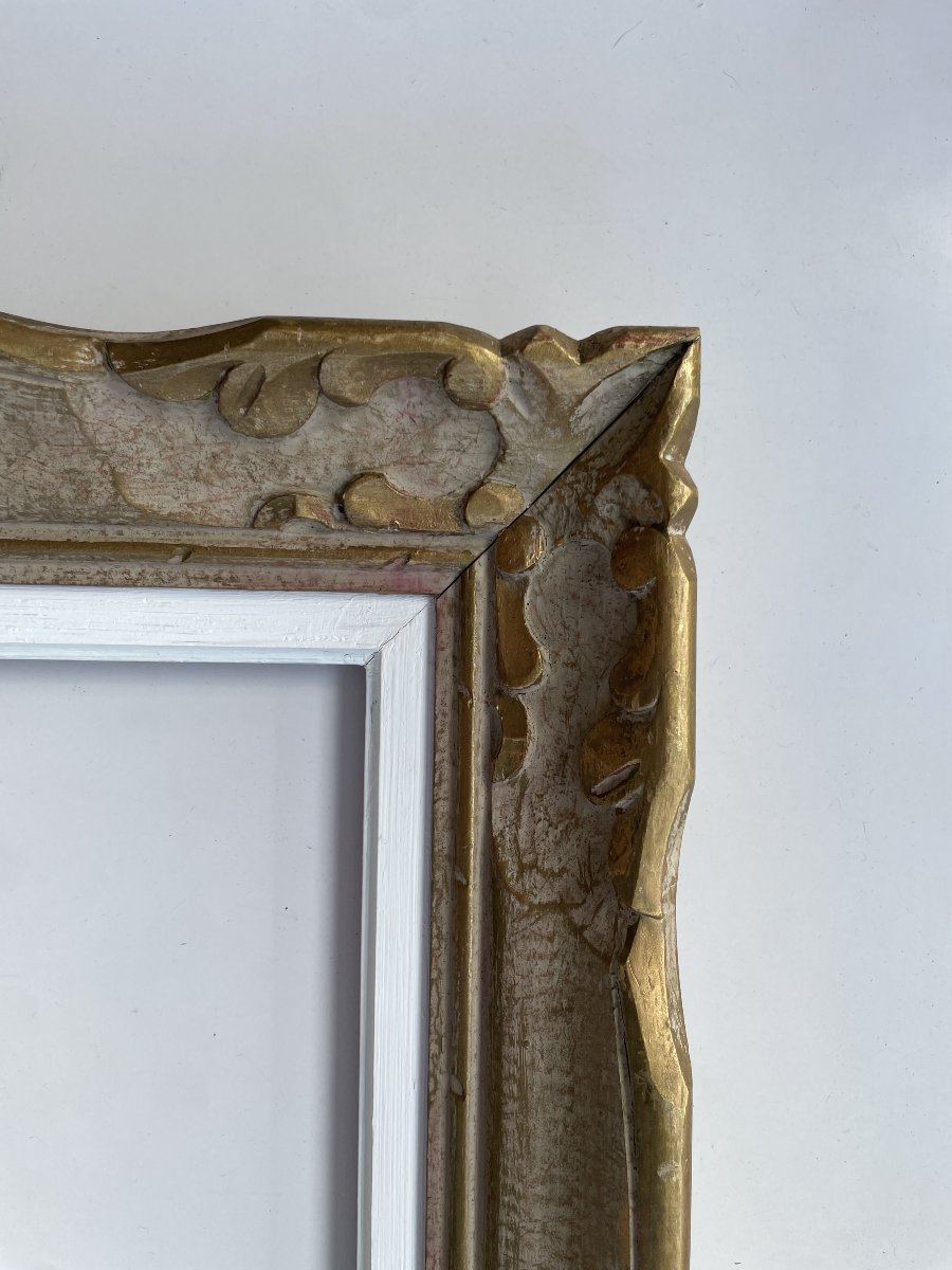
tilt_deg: -89.3
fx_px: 953
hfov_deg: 53.1
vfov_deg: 67.3
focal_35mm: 26
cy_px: 635
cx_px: 476
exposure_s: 1/186
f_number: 1.6
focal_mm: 4.2
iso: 32
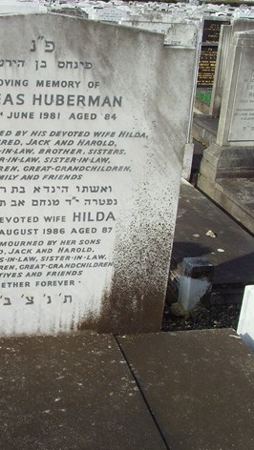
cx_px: 46
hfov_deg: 21.9
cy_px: 209
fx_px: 646
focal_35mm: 54
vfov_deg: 38.5
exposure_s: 1/350
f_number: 6.3
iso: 80
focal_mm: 6.6
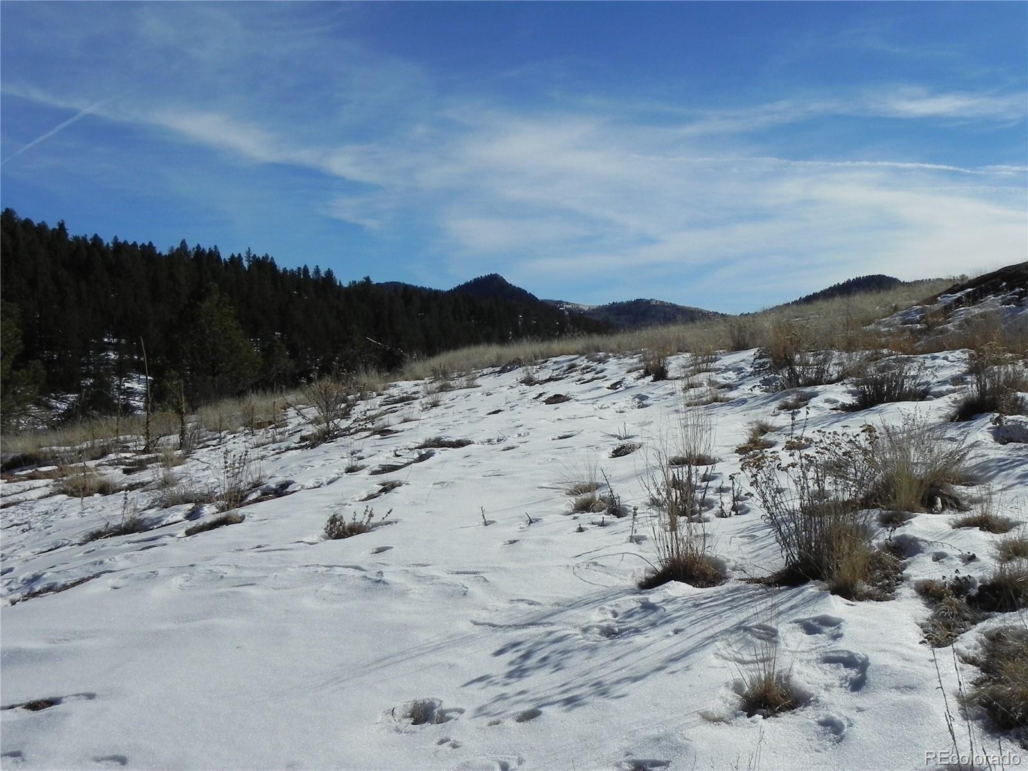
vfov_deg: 38.7
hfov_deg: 50.1
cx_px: 514
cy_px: 386
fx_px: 1099
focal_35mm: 37
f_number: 8
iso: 160
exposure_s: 1/1149
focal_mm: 6.6
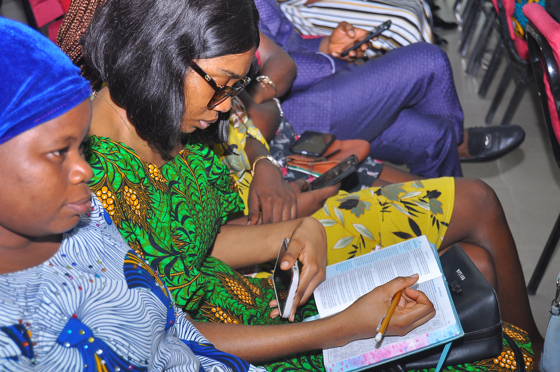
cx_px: 280
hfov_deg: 28.1
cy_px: 186
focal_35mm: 72
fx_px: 1119
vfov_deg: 18.9
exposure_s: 1/100
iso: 400
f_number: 5.3
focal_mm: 48
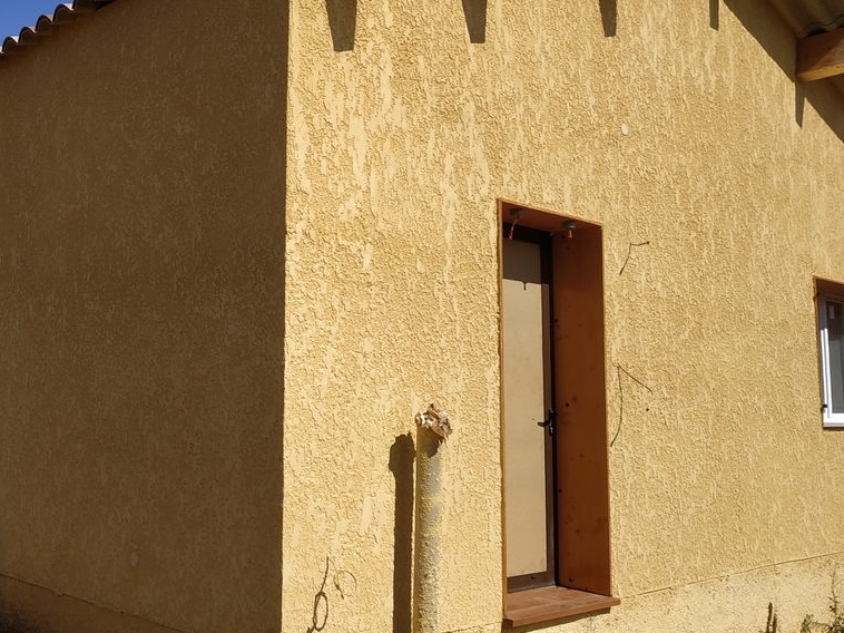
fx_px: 926
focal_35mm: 38
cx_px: 238
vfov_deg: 37.6
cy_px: 276
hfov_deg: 47.6
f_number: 1.9
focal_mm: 3.94
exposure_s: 1/2953
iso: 100
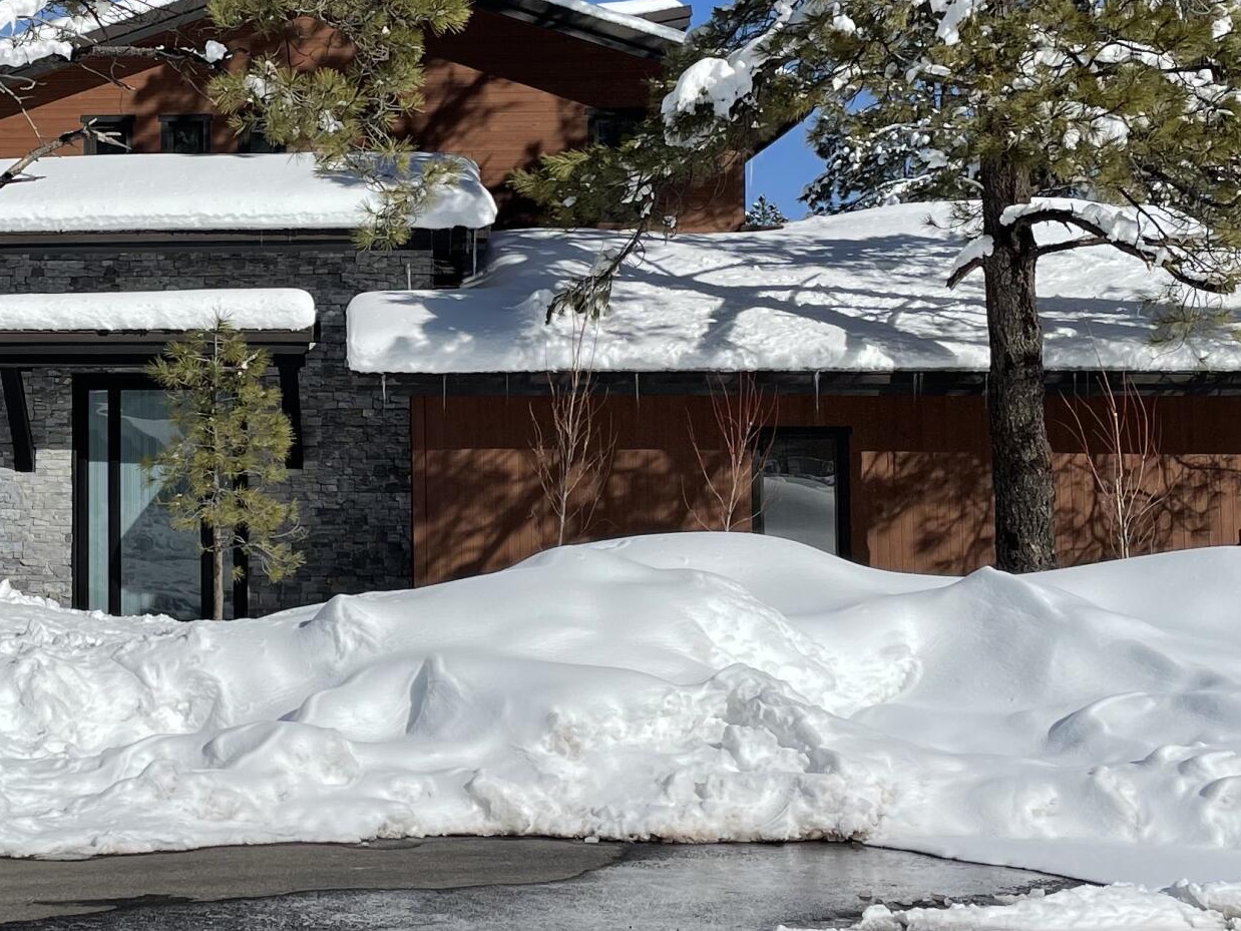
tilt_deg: +2.8
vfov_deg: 23.3
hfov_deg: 29.8
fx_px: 2259
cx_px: 191
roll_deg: +0.6
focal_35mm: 63
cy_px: 378
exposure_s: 1/7813
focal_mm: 4.2
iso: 32
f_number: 1.6
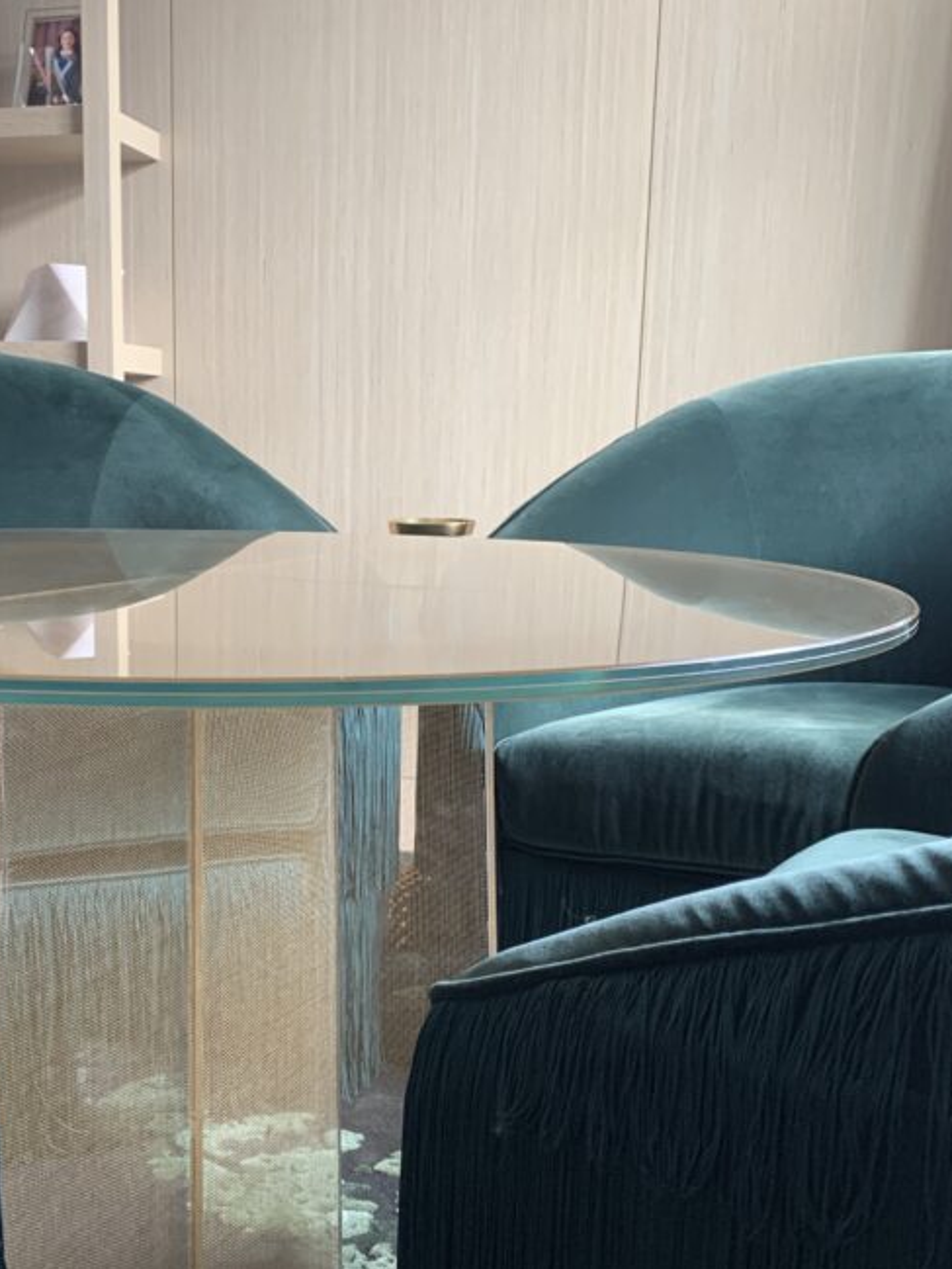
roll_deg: +0.4
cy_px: 780
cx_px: 293
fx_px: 1503
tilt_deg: -12.1
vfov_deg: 45.4
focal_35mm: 41
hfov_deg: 34.7
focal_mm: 4.25
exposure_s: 1/60
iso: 125
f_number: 1.8
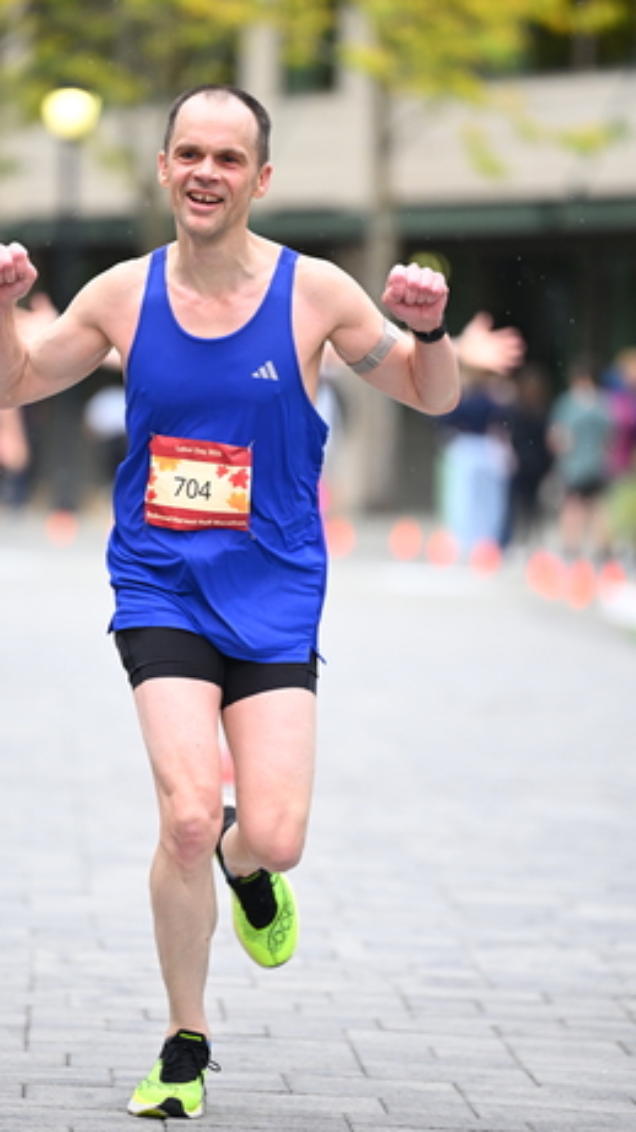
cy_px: 525
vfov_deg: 8.6
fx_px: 7502
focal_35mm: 250
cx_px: 262
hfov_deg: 4.9
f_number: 2.8
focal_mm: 200
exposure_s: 1/1250
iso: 1250
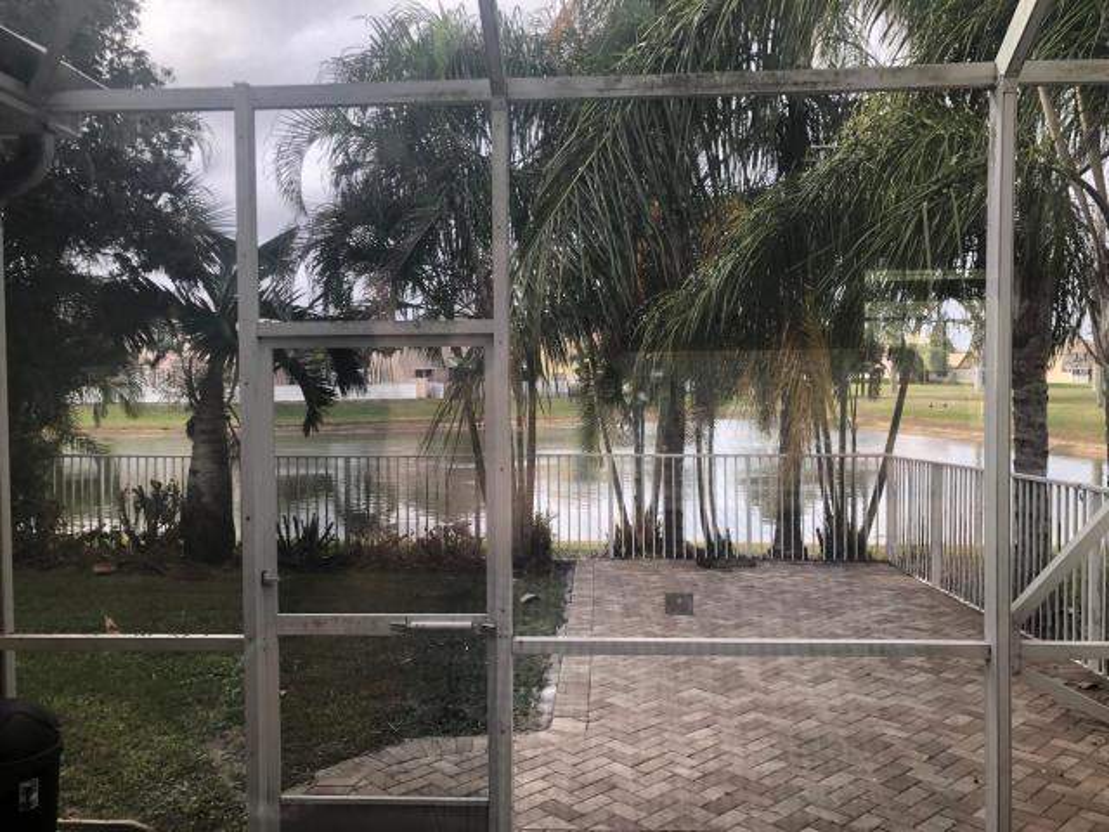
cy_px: 416
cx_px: 554
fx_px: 897
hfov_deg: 63.4
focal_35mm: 28
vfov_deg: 49.7
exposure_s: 1/120
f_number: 1.8
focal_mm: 3.99
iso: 40
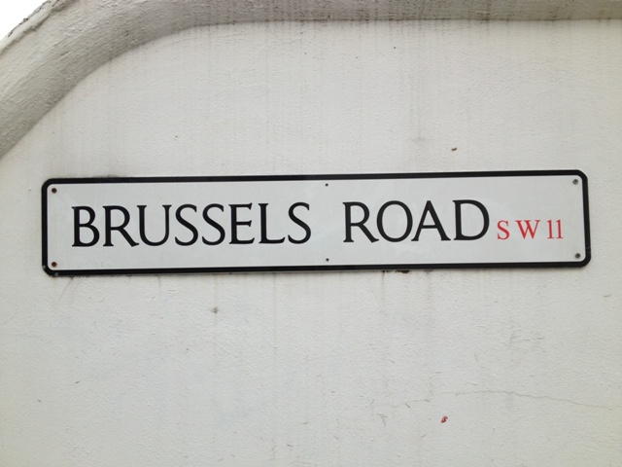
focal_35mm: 35
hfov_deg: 52.6
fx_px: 629
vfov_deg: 40.7
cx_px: 311
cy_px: 234
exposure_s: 1/154
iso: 50
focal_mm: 4.28
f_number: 2.4
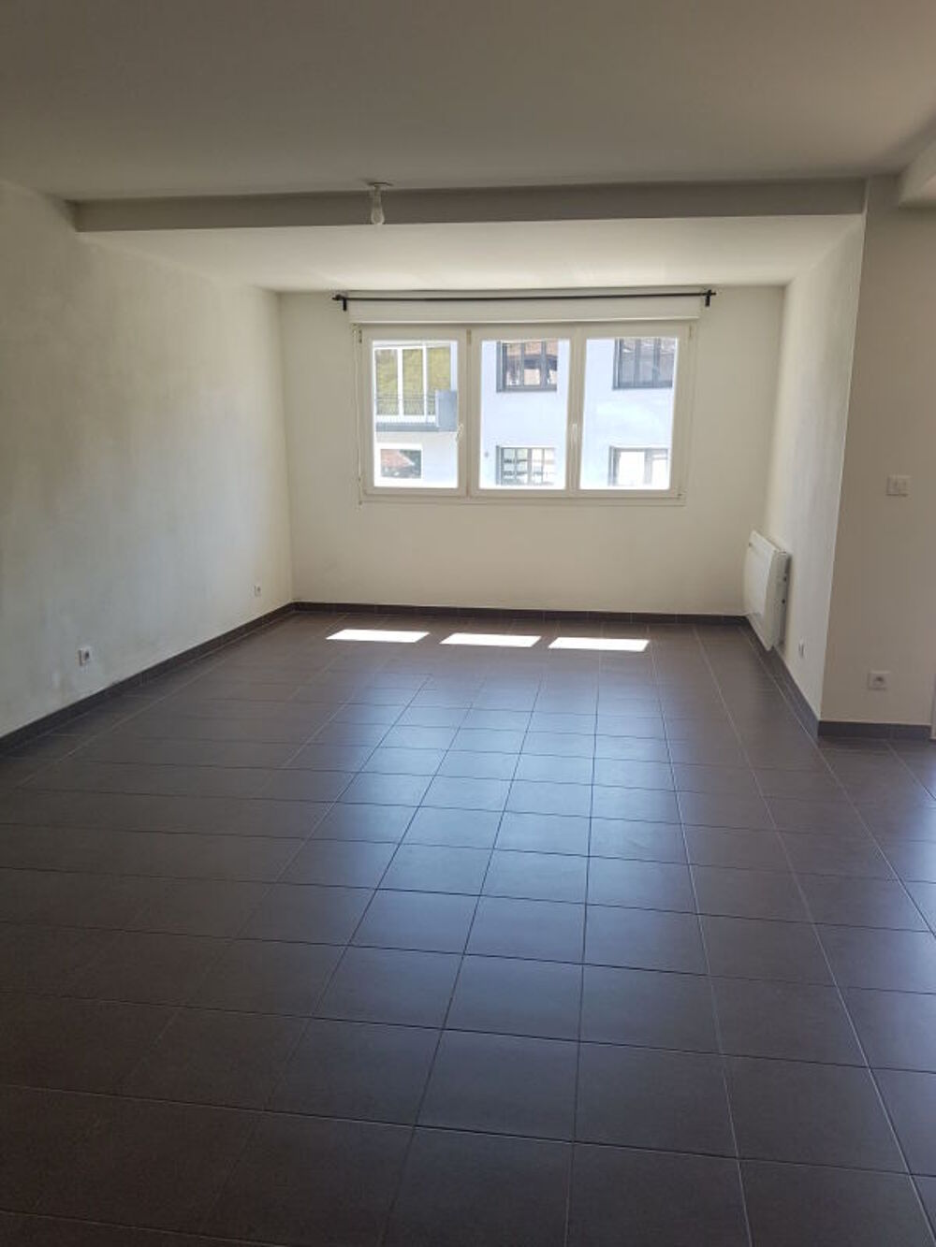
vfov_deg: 67.3
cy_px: 624
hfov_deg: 53.1
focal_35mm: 26
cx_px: 468
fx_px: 937
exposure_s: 1/139
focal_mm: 4.2
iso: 40
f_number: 1.7
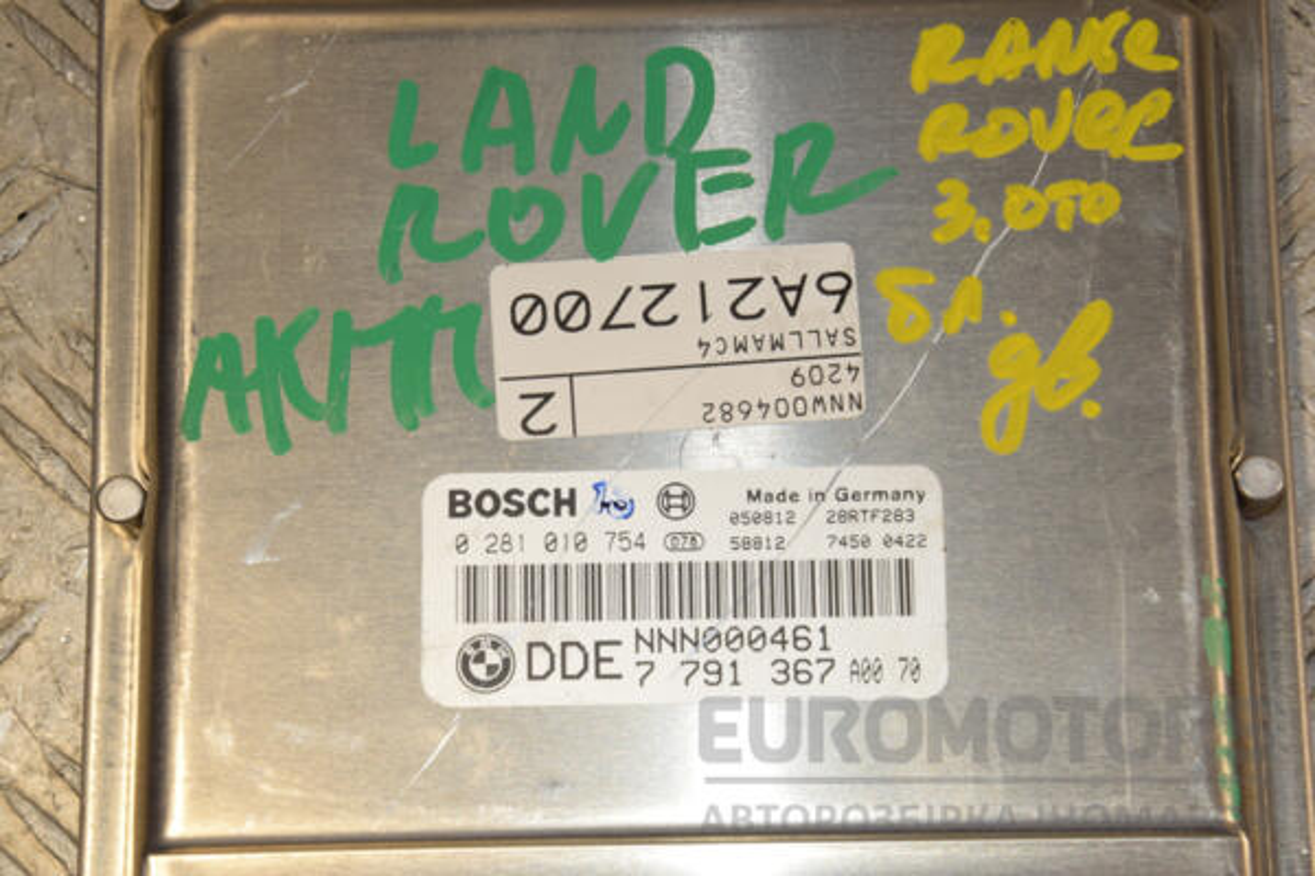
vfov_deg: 13.8
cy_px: 438
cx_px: 658
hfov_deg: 20.6
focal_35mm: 99
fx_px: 3616
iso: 800
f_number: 13
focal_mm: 66
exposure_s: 1/200
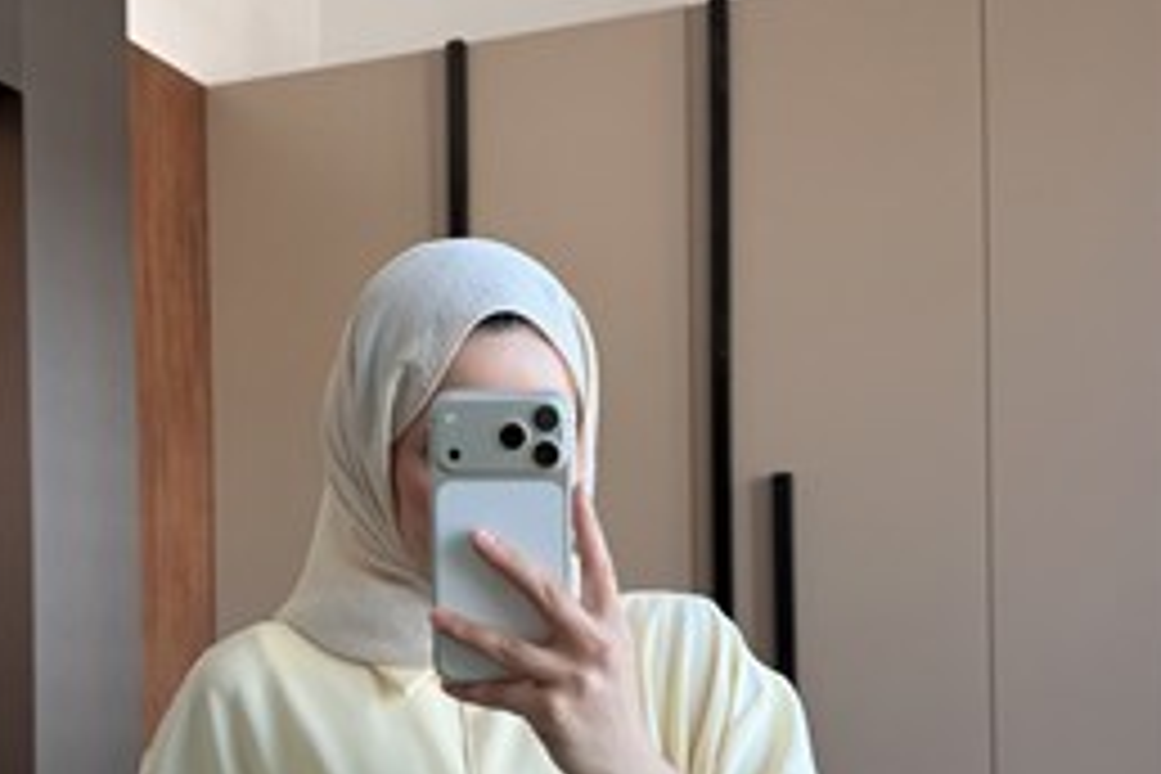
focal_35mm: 40
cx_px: 482
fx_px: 1290
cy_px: 776
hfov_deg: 48.2
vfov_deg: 30.9
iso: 125
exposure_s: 1/121
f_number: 1.78
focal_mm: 6.76
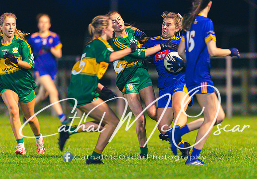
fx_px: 3345
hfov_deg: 4.4
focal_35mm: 462
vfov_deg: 3.1
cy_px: 94
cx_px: 147
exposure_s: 1/500
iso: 5000
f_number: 2.8
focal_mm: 400
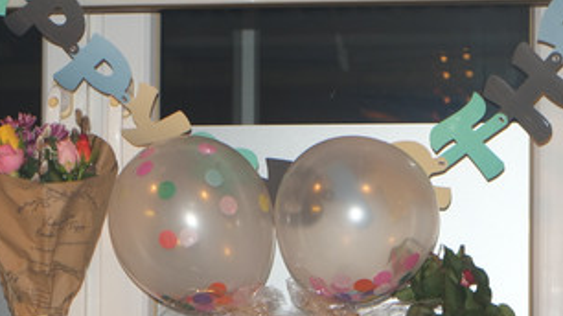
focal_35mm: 142
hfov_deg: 15.1
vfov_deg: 8.5
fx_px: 2119
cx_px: 125
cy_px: 231
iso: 800
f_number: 4.5
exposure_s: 1/15
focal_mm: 55
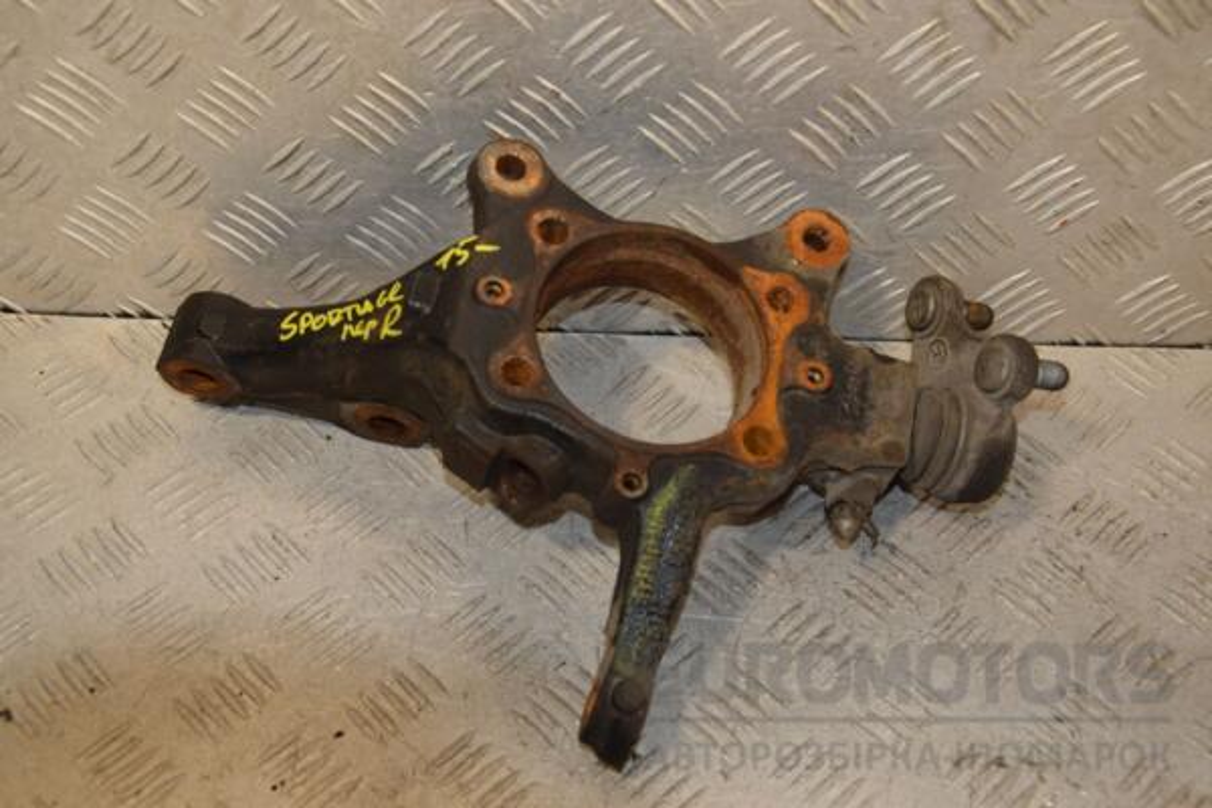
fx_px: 1717
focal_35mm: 51
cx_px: 606
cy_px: 404
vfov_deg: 26.5
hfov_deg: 38.9
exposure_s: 1/200
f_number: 7.1
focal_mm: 34
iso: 800
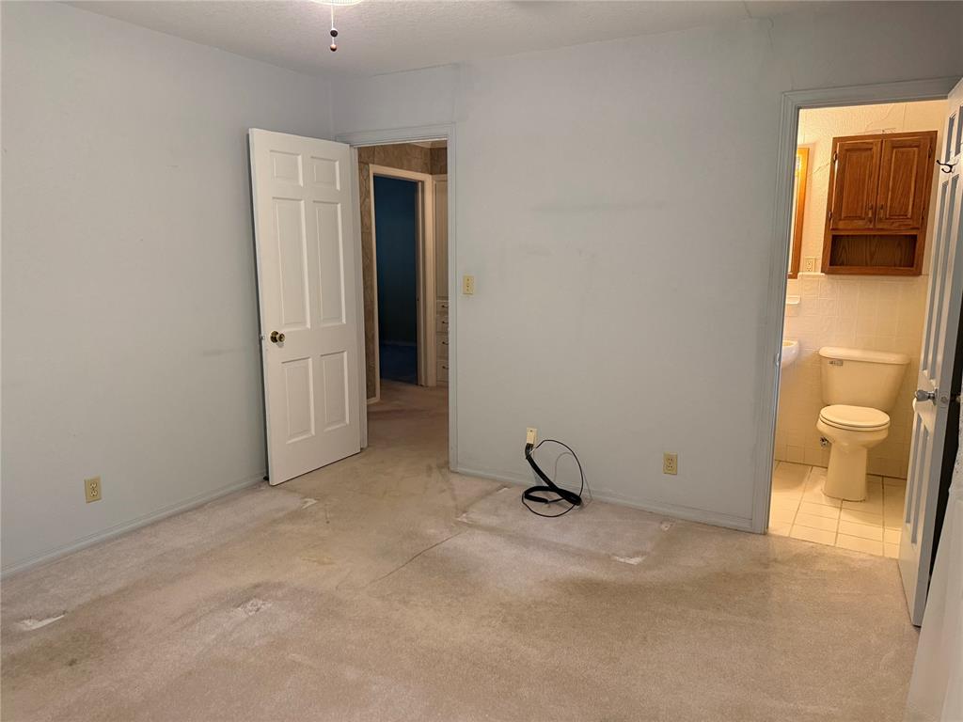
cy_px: 361
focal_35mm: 24
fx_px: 668
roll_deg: -0.4
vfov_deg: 56.8
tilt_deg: -8.9
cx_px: 482
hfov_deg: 71.6
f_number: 1.78
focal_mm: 6.76
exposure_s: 1/60
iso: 400
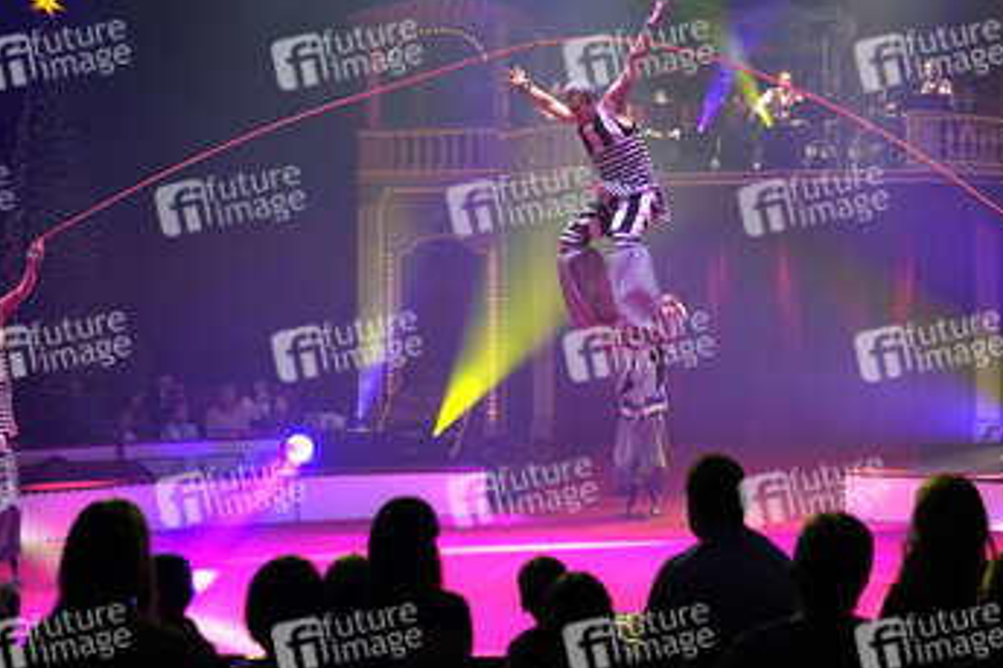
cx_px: 561
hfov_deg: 31.9
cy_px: 274
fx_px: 1754
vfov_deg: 21.5
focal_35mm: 63
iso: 1000
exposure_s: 1/500
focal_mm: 48
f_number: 3.5
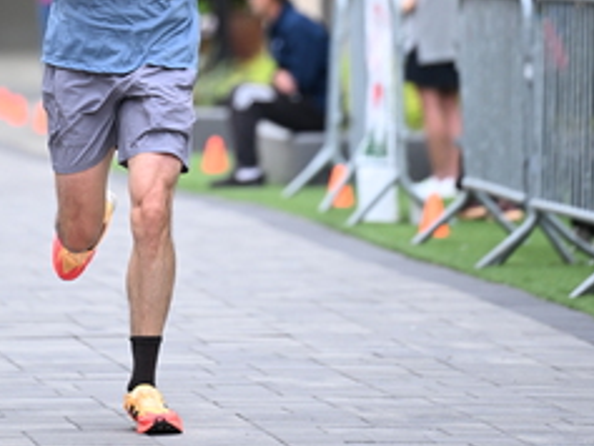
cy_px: -63
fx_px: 7657
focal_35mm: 446
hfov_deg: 4.4
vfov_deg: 3.3
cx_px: 157
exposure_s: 1/1250
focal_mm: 200
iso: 1000
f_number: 2.8
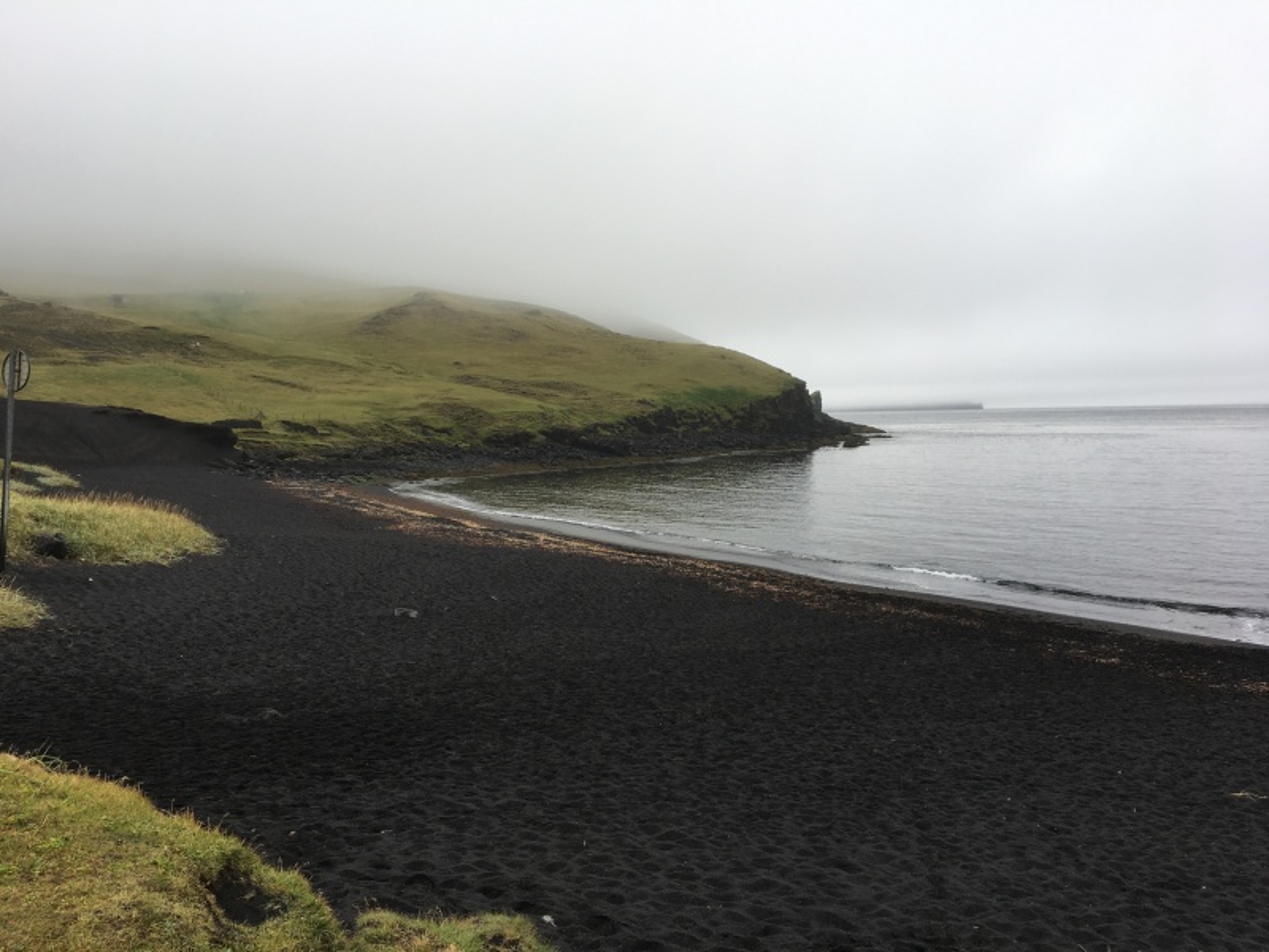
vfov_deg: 48.2
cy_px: 476
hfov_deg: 61.7
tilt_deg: -4.1
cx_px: 634
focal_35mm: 29
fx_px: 1063
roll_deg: +0.2
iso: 25
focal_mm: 4.15
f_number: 2.2
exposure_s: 1/146
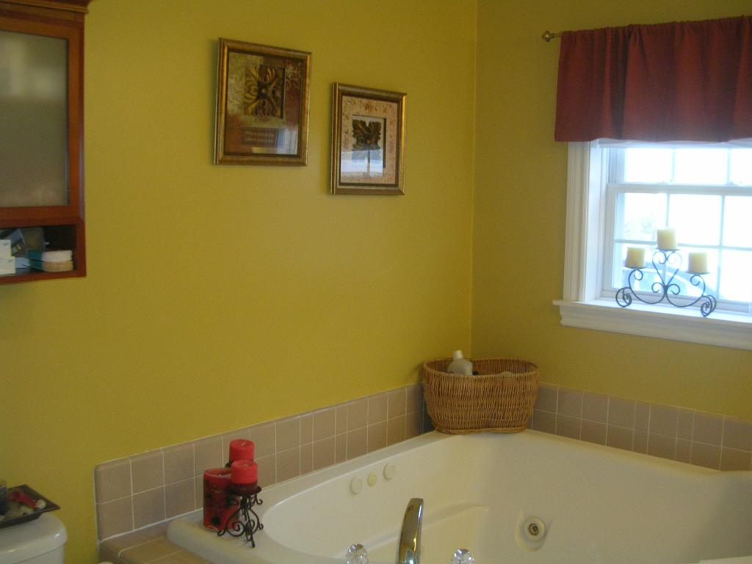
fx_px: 826
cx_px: 376
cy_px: 282
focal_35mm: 38
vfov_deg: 37.7
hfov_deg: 49.0
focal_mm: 5.8
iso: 114
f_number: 2.8
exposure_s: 1/28.6
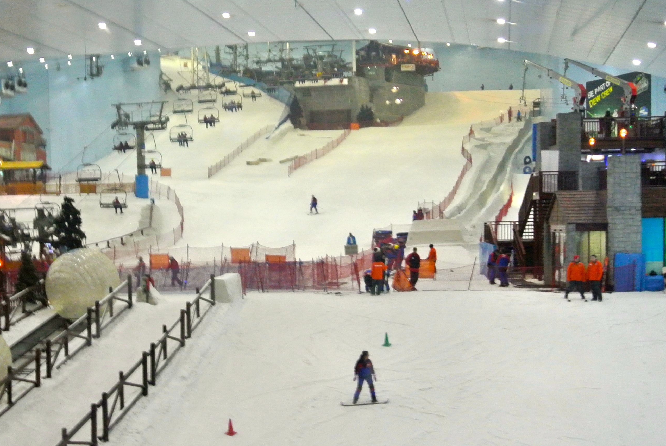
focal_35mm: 56
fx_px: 1037
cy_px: 287
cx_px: 198
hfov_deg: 35.1
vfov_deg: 24.2
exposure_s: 1/30
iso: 900
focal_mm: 14
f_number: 4
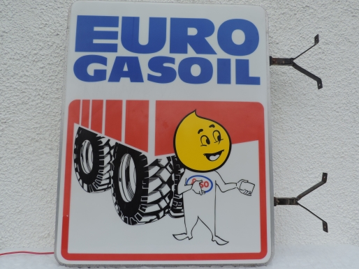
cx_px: 187
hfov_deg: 63.4
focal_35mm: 28
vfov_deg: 49.7
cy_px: 121
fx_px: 291
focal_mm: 4.3
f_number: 3
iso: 80
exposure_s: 1/320
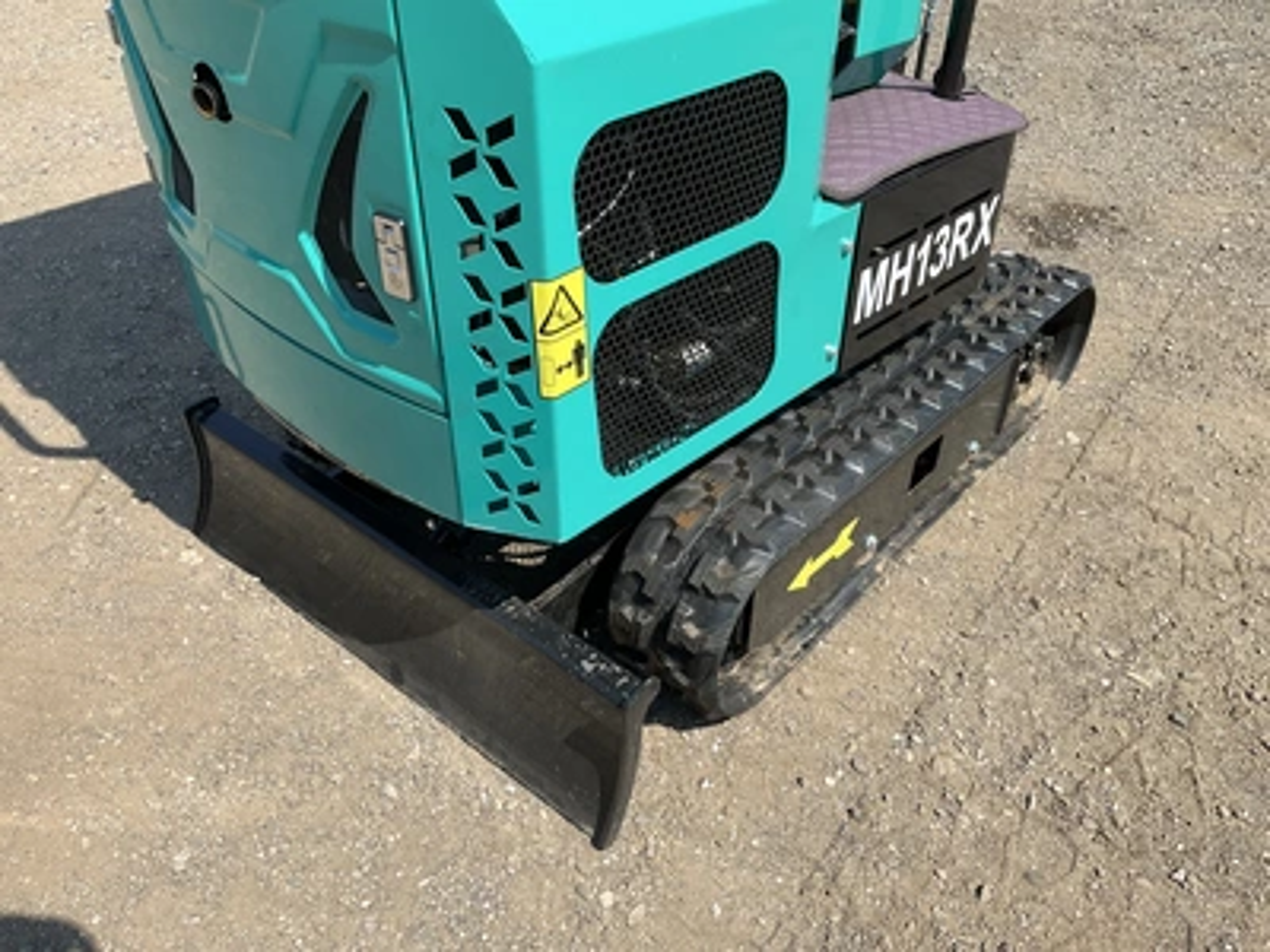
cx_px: 635
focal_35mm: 29
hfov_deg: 61.7
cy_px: 476
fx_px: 1064
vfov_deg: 48.2
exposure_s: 1/1221
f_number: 1.8
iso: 25
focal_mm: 3
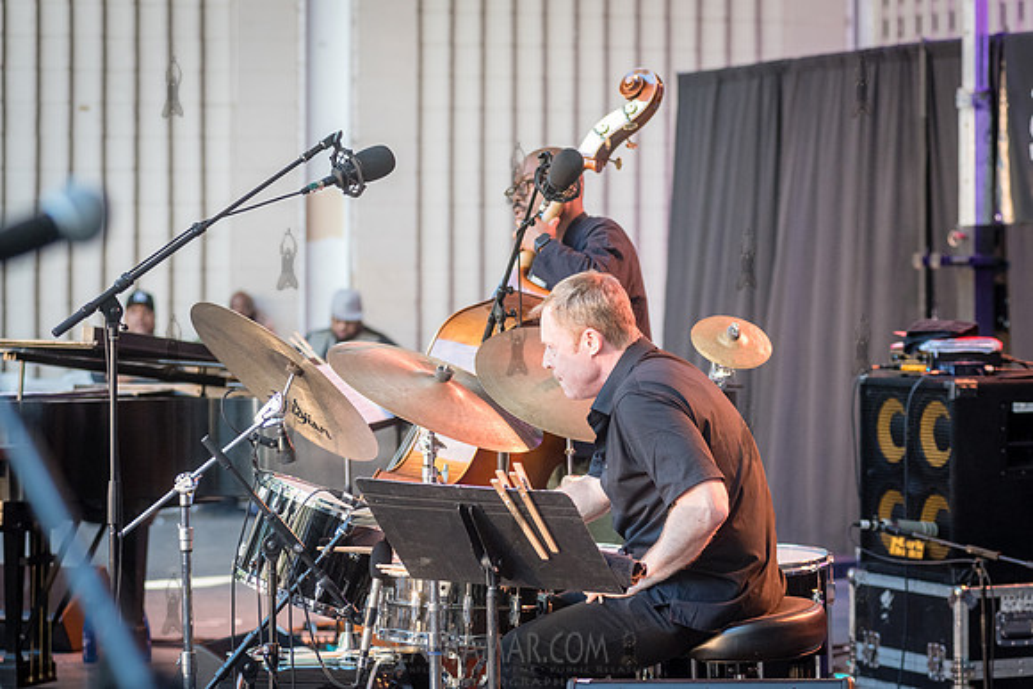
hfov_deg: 18.0
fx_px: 3258
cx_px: 540
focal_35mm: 114
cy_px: 343
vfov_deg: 12.1
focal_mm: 105
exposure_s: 1/400
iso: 3200
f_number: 4
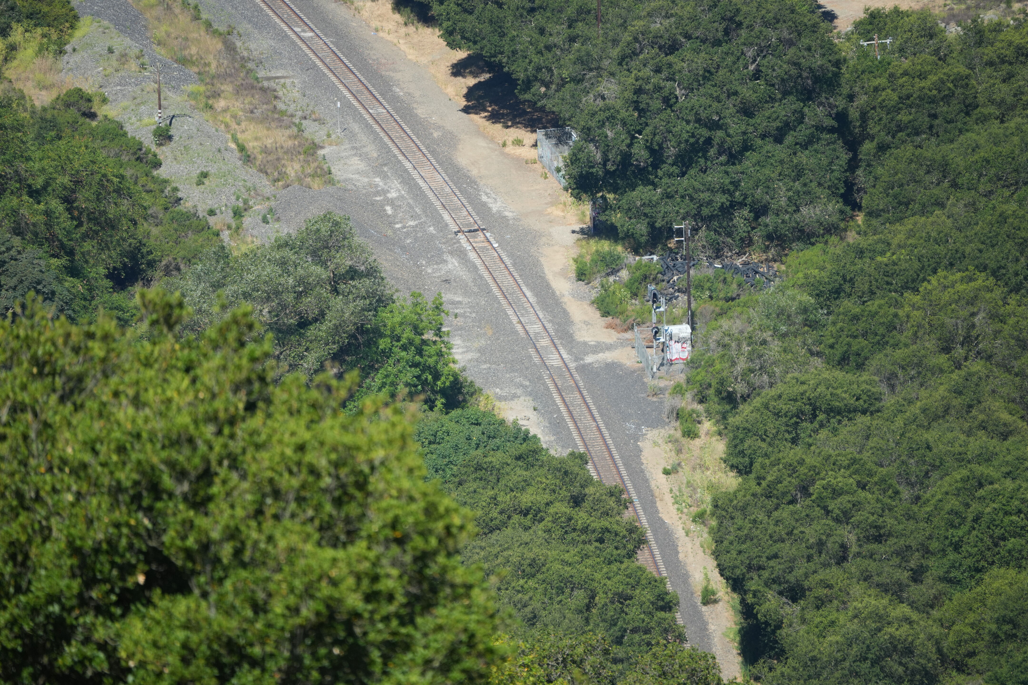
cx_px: 514
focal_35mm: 400
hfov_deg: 5.2
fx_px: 11421
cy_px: 342
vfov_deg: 3.4
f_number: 6.3
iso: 500
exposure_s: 1/1250
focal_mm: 400
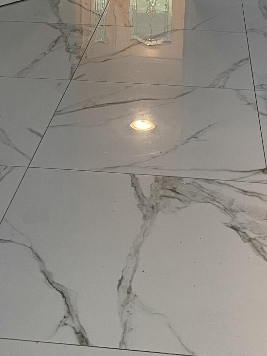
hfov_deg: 20.7
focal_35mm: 71
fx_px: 730
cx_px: 125
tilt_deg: -20.1
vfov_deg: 26.6
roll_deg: +2.8
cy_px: 44
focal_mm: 4.2
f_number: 1.6
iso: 125
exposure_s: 1/100
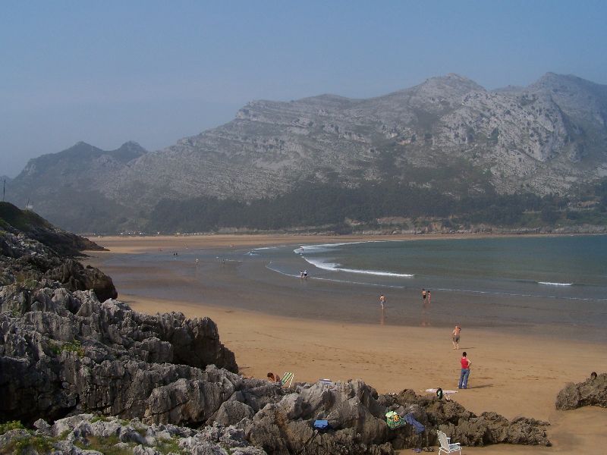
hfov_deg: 49.0
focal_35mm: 38
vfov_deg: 37.7
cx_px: 304
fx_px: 666
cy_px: 228
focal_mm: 6.3
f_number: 5.6
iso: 80
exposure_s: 1/500
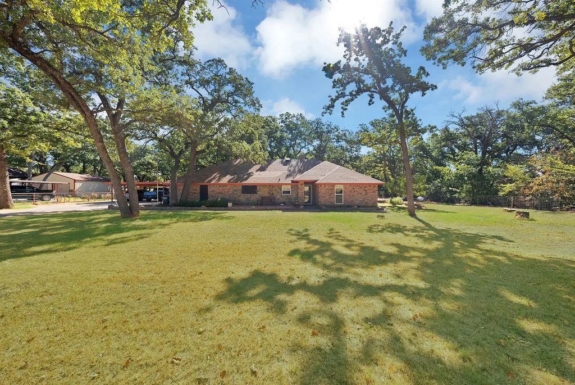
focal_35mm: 12
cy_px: 192
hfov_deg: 112.6
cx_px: 288
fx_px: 192
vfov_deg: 90.1
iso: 640
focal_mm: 12
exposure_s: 1/320
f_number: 8
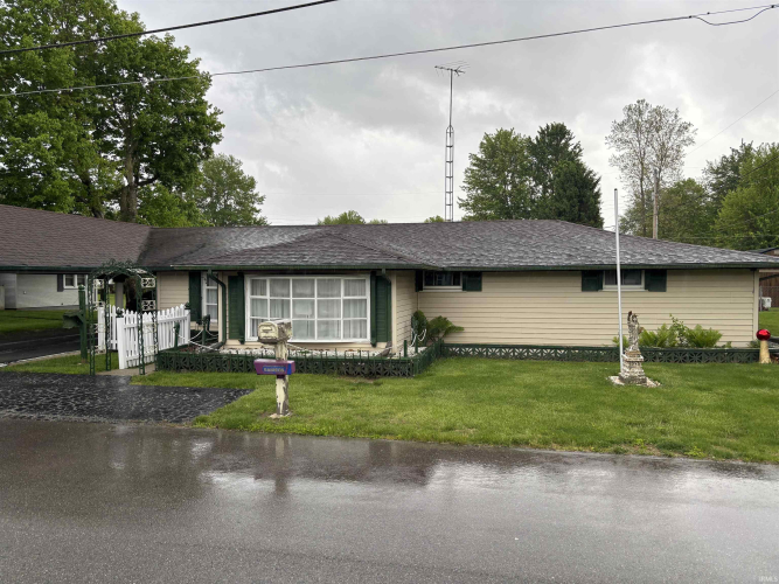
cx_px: 390
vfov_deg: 53.0
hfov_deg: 67.3
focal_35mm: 26
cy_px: 292
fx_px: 585
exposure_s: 1/195
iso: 40
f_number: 1.6
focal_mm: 5.96
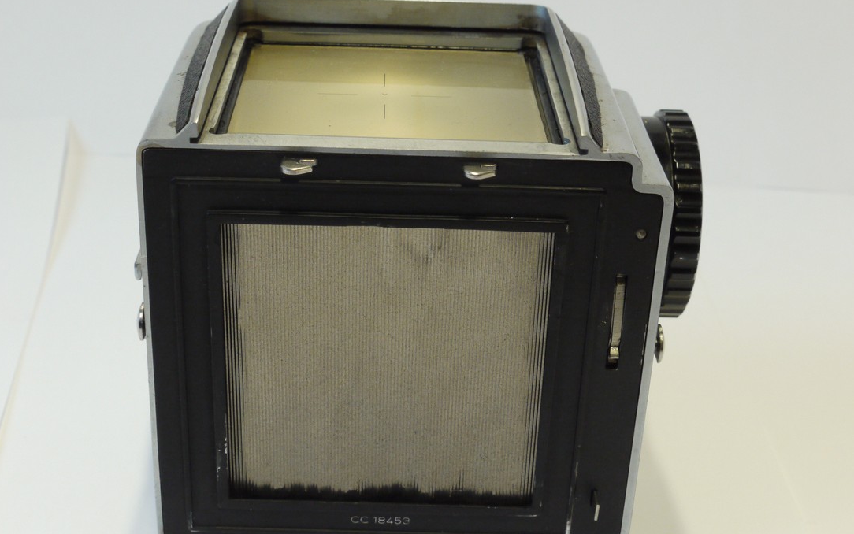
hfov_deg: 33.5
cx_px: 405
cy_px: 297
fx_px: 1420
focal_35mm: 61
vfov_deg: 21.3
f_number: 11
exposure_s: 1/20
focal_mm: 26
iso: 800
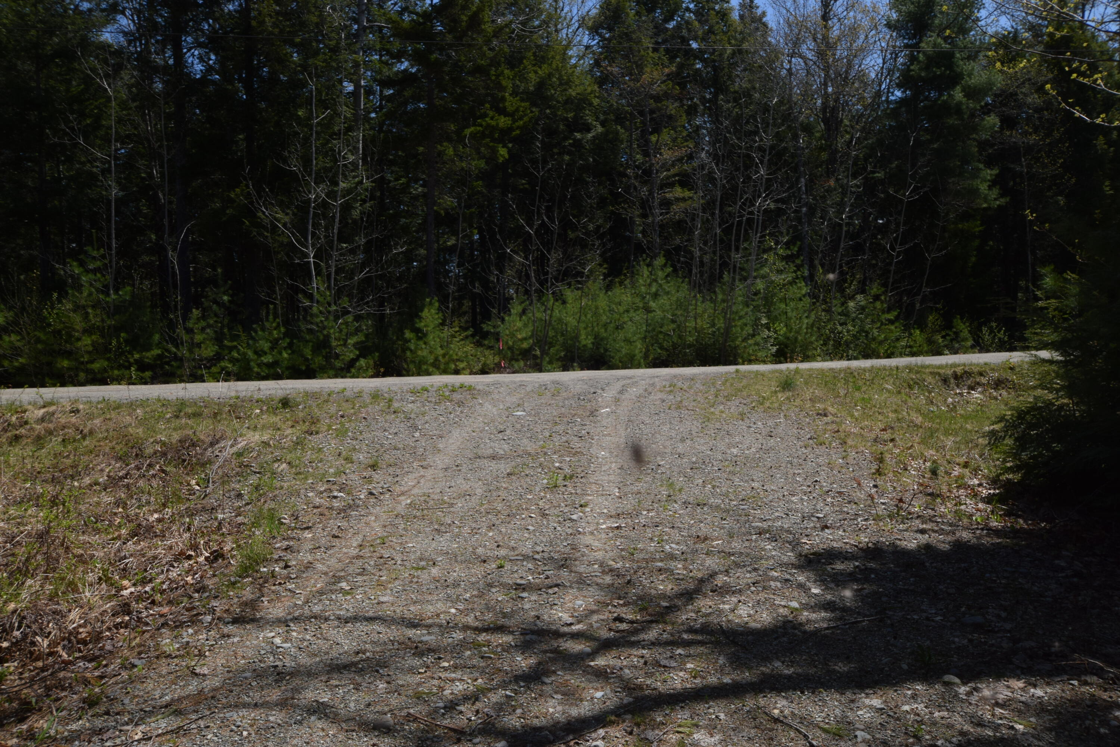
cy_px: 374
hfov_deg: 61.9
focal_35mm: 30
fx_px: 933
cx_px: 560
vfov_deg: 43.6
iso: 100
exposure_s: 1/200
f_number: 11
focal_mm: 20
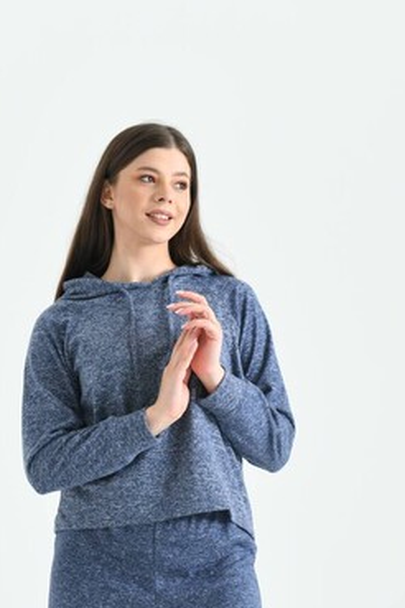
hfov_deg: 7.8
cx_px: 170
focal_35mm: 175
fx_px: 2953
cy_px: 603
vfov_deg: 11.6
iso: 100
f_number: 5.6
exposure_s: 1/125
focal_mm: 86
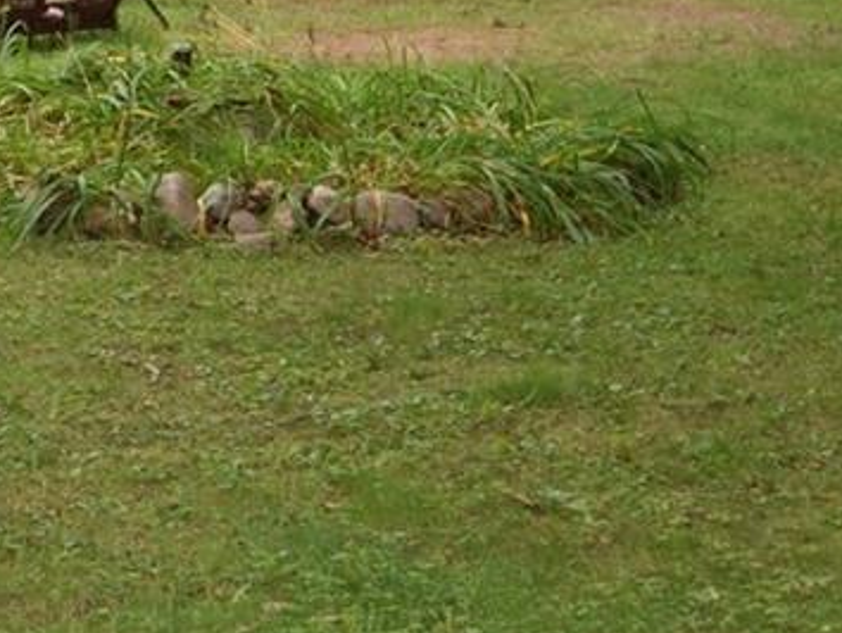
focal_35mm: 100
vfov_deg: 14.4
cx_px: -202
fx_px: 2434
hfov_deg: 18.5
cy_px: -90
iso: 320
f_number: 4.5
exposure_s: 1/200
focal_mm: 24
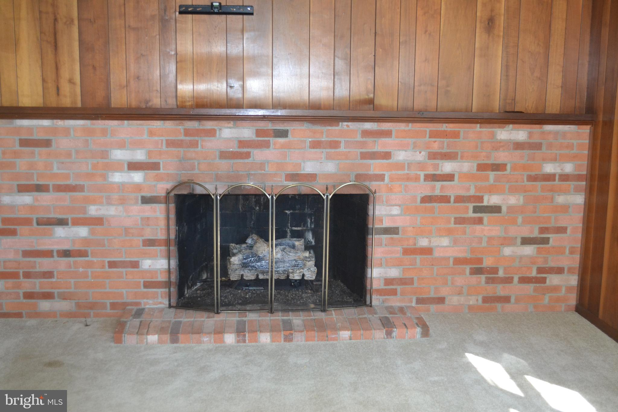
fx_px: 669
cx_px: 309
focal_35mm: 39
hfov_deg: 49.6
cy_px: 206
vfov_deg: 34.2
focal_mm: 26
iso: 1600
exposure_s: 1/60
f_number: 4.2
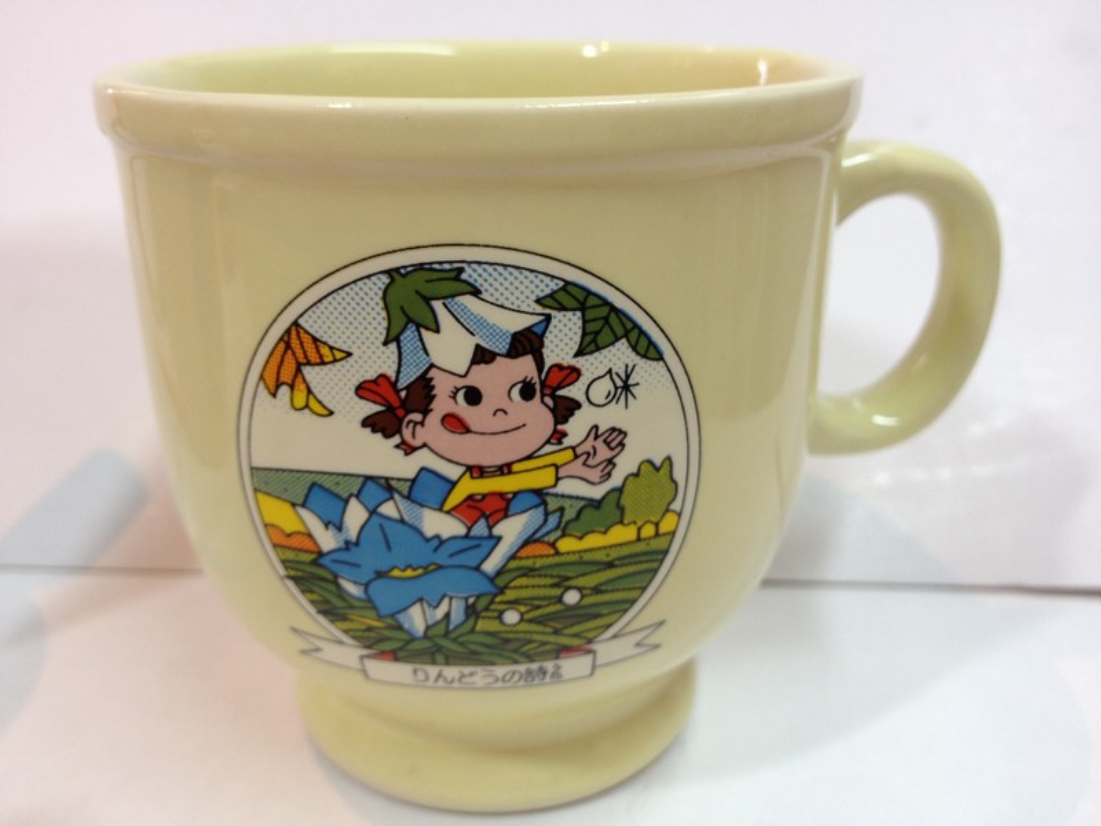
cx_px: 550
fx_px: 1113
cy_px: 413
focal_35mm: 35
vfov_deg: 40.7
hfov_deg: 52.6
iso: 64
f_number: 2.4
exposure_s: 1/25
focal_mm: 4.28
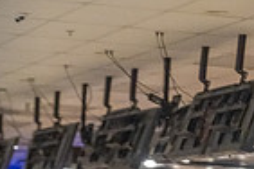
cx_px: 247
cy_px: 372
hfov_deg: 7.4
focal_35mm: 278
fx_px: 1961
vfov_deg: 4.8
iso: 4000
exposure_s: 1/1000
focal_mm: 87
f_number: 2.8
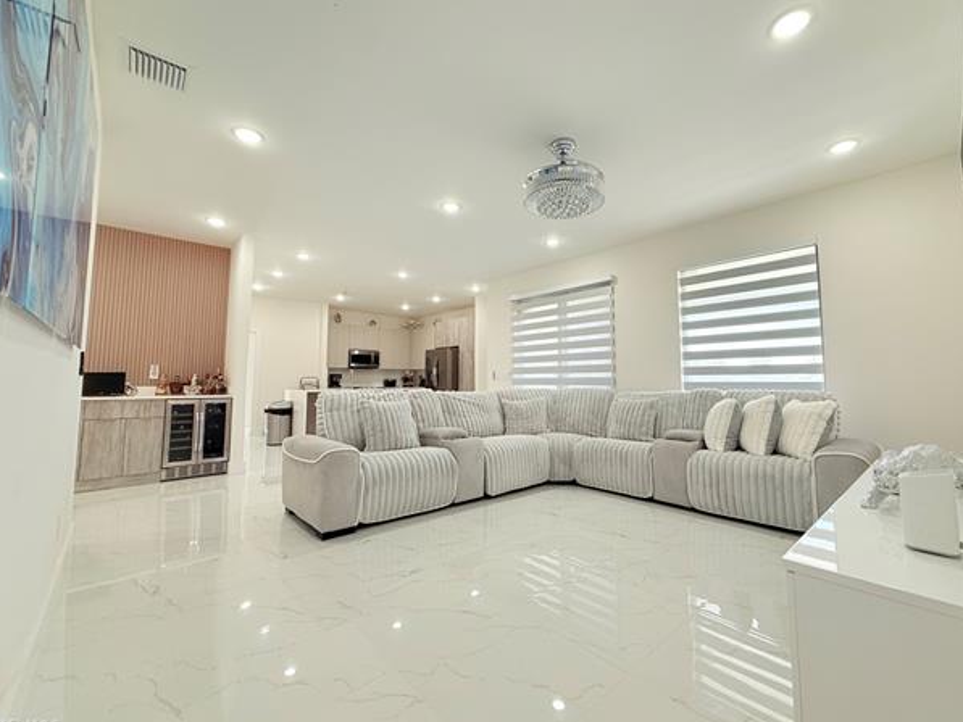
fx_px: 417
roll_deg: -0.1
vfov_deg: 81.7
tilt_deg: +5.1
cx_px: 502
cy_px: 348
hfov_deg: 98.1
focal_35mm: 15
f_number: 2.2
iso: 100
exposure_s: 1/120
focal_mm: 2.22
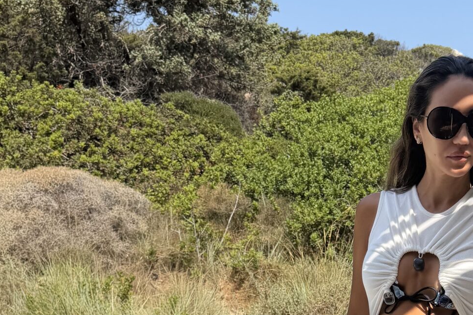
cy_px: 337
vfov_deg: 19.8
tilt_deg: -10.9
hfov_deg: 30.0
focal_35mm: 66
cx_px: 356
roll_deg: -1.5
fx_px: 867
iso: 80
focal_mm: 6.76
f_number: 1.78
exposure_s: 1/5319
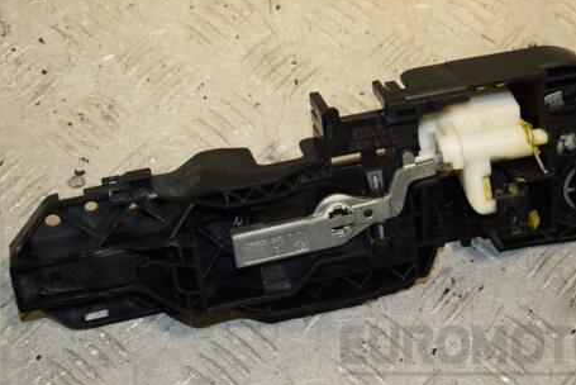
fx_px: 1329
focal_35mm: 83
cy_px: 176
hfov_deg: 24.4
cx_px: 316
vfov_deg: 16.5
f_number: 6.3
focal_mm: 42
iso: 800
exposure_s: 1/200
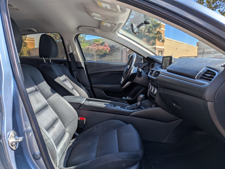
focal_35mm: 24
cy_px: 84
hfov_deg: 71.6
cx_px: 112
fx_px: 156
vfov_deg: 56.8
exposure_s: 1/598
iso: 27
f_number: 1.7
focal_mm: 4.53
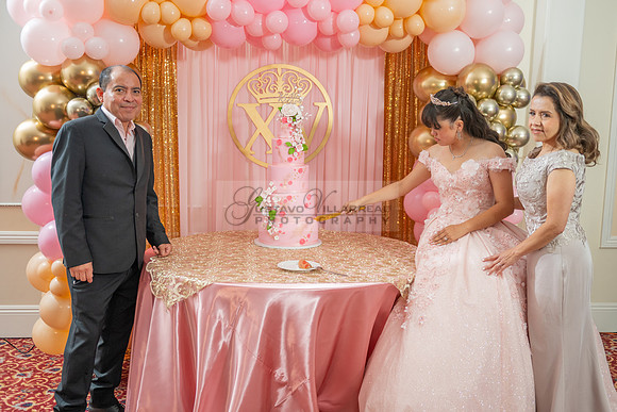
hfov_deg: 50.7
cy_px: 215
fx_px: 650
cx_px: 324
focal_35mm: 38
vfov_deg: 35.1
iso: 400
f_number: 2.8
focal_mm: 36
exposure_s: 1/100
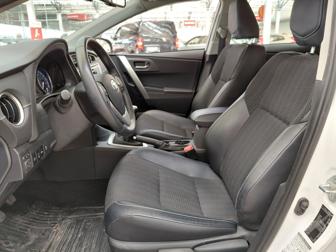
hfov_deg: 69.4
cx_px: 168
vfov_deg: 54.9
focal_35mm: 25
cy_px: 126
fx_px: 243
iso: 200
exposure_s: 1/120
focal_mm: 4.69
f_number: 1.8
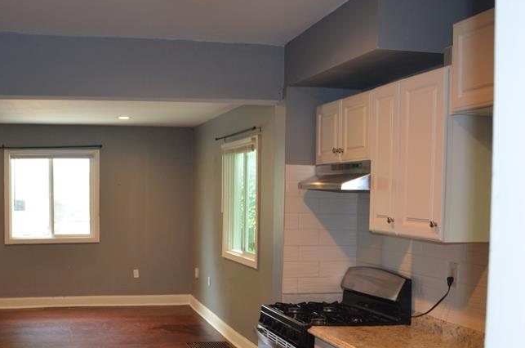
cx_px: 180
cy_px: 247
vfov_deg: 30.7
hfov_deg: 44.9
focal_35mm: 43
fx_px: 626
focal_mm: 18
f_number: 3.5
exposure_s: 1/60
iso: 500
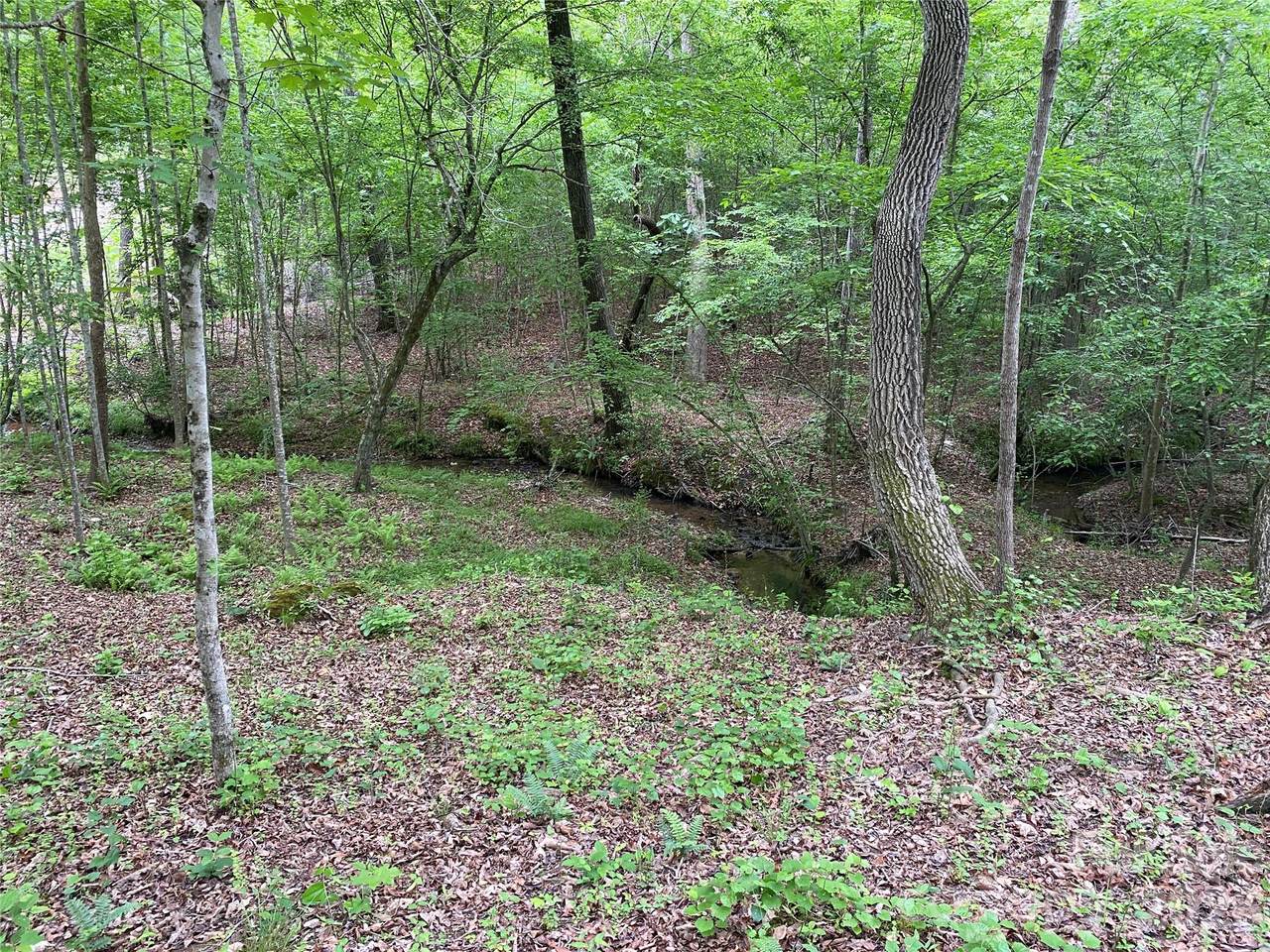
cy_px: 476
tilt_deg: -15.9
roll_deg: +1.1
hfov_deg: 67.3
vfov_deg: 53.1
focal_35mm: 26
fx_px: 954
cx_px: 635
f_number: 1.8
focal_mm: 4.25
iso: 125
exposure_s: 1/67
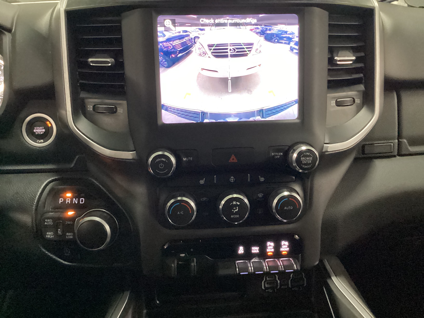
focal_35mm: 31
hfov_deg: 58.4
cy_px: 159
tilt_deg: -26.2
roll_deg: -1.2
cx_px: 212
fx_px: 380
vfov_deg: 45.4
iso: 800
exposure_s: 1/30
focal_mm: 3.3
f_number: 2.4
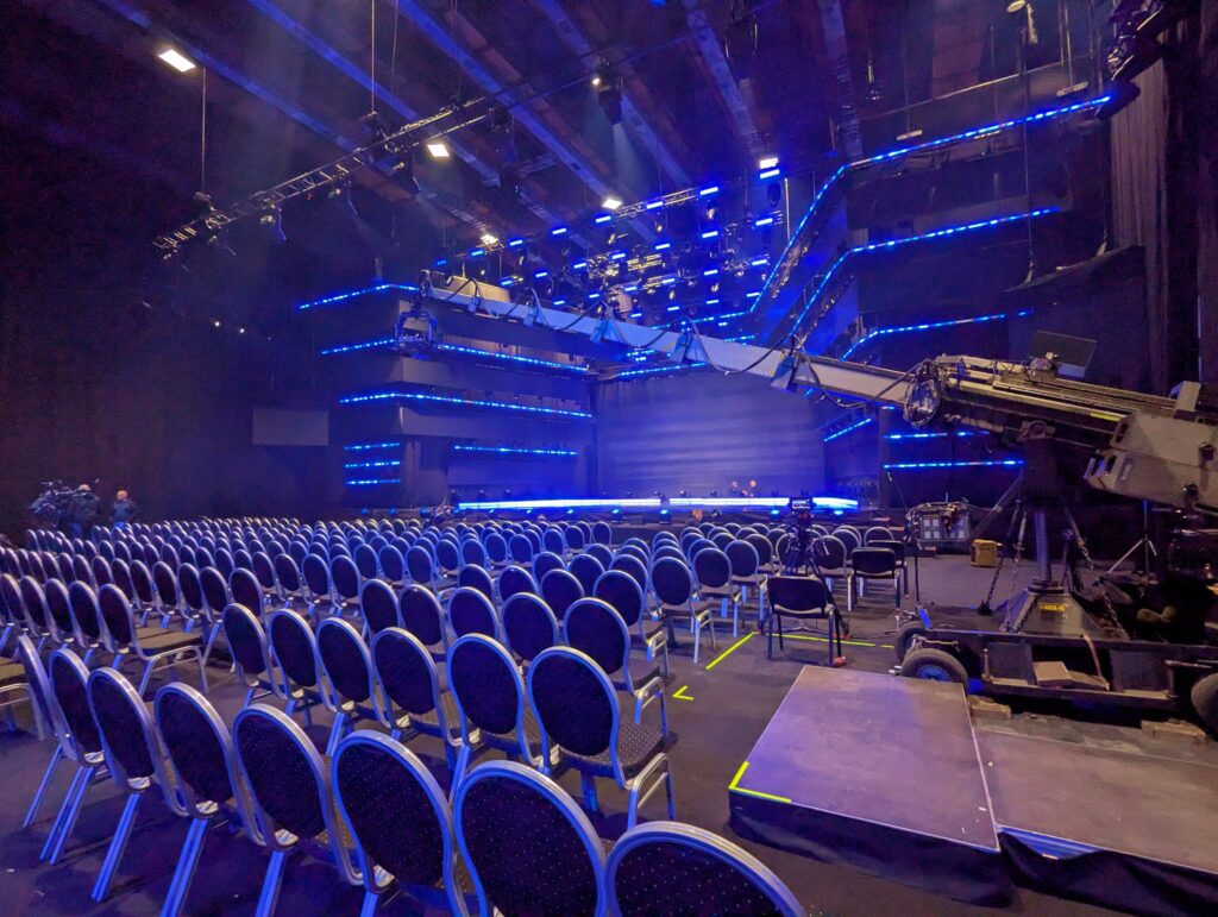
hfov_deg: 94.4
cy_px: 458
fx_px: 564
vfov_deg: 78.2
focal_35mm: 16
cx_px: 609
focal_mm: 2.35
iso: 639
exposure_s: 1/25
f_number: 2.2
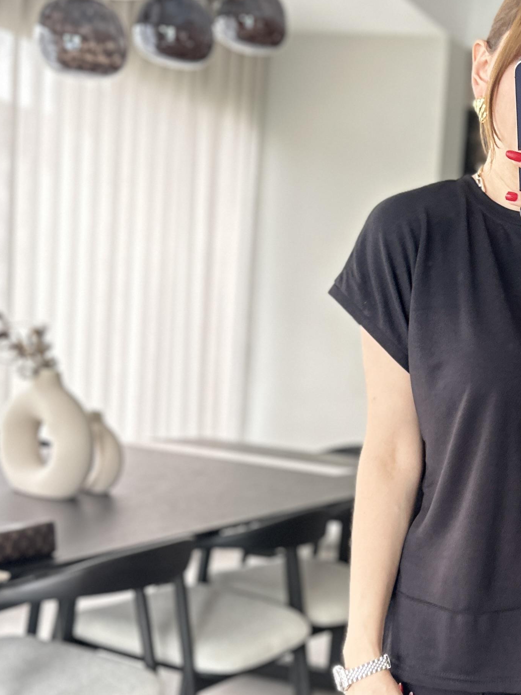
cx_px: 535
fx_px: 1064
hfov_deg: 25.9
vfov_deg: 35.7
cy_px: 478
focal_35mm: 53
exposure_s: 1/60
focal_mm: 6.86
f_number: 1.78
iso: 250
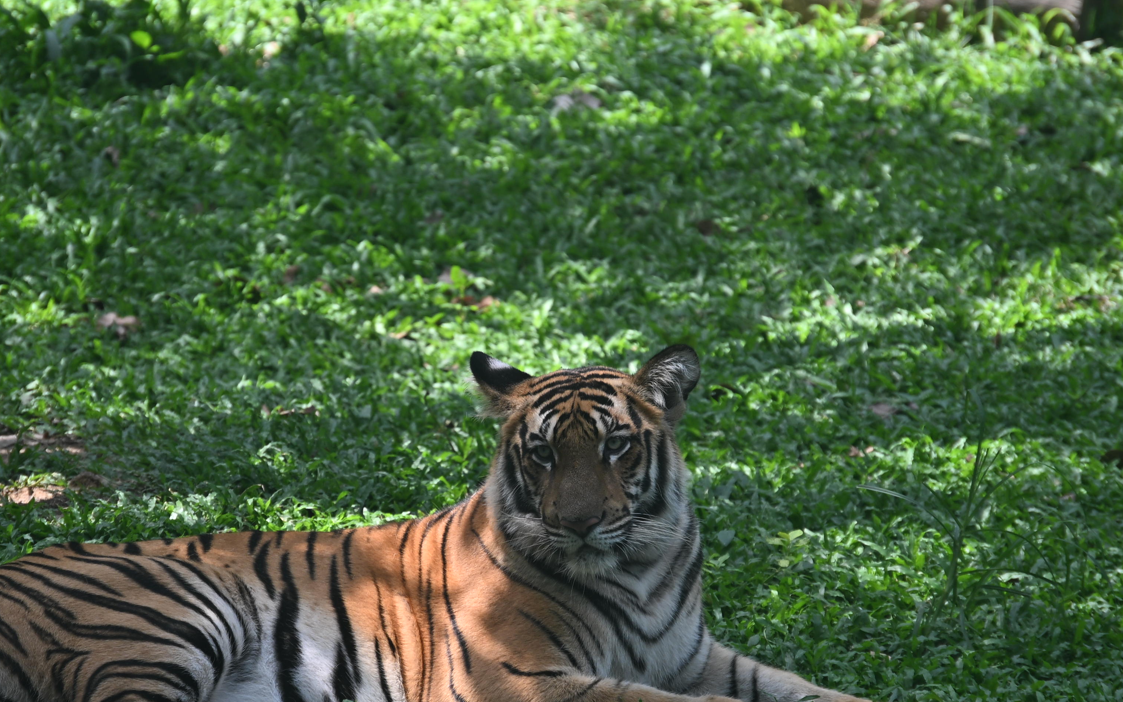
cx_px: 530
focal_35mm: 350
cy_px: 350
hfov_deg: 6.0
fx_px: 10713
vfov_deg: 3.8
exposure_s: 1/200
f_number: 5.6
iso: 200
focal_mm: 175
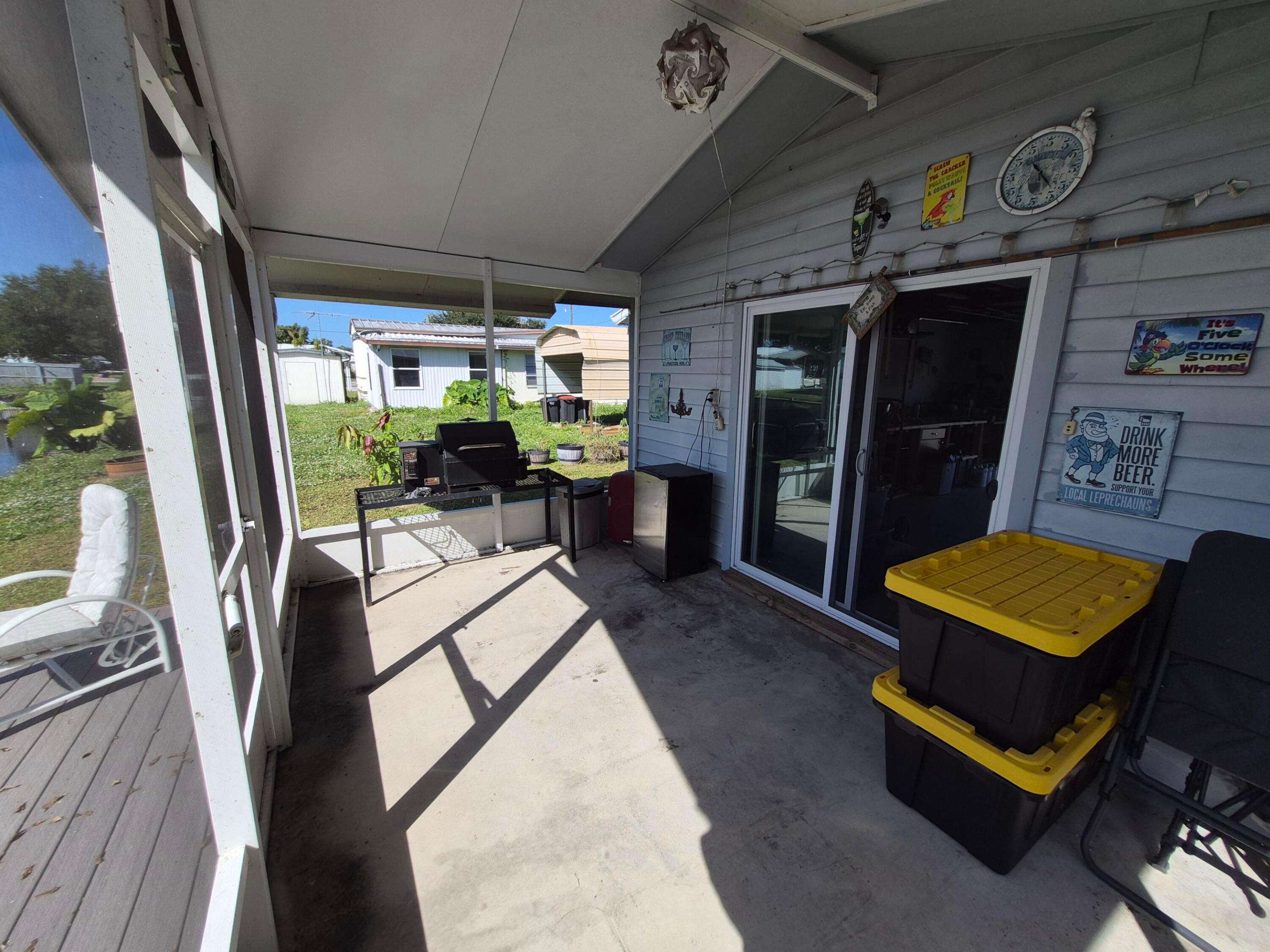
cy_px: 476
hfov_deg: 106.2
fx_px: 477
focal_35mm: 13
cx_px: 635
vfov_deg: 89.9
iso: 40
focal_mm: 1.74
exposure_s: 1/1060
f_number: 2.2
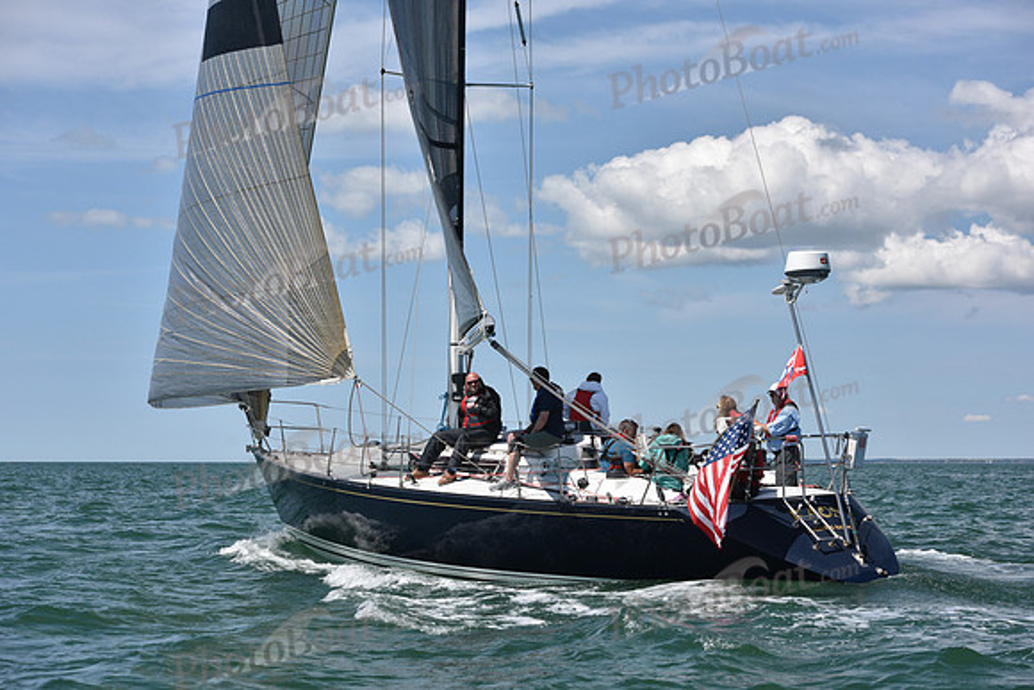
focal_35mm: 70
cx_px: 517
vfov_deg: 19.5
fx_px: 2011
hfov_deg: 28.8
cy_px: 345
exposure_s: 1/800
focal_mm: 70
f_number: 6.3
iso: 320
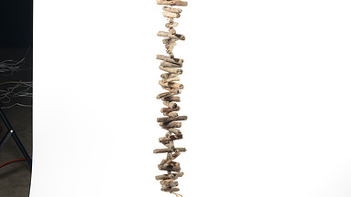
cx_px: 176
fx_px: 735
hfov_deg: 26.9
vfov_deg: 14.8
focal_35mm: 79
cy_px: -38
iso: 200
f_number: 7.1
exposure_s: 1/200
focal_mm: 50
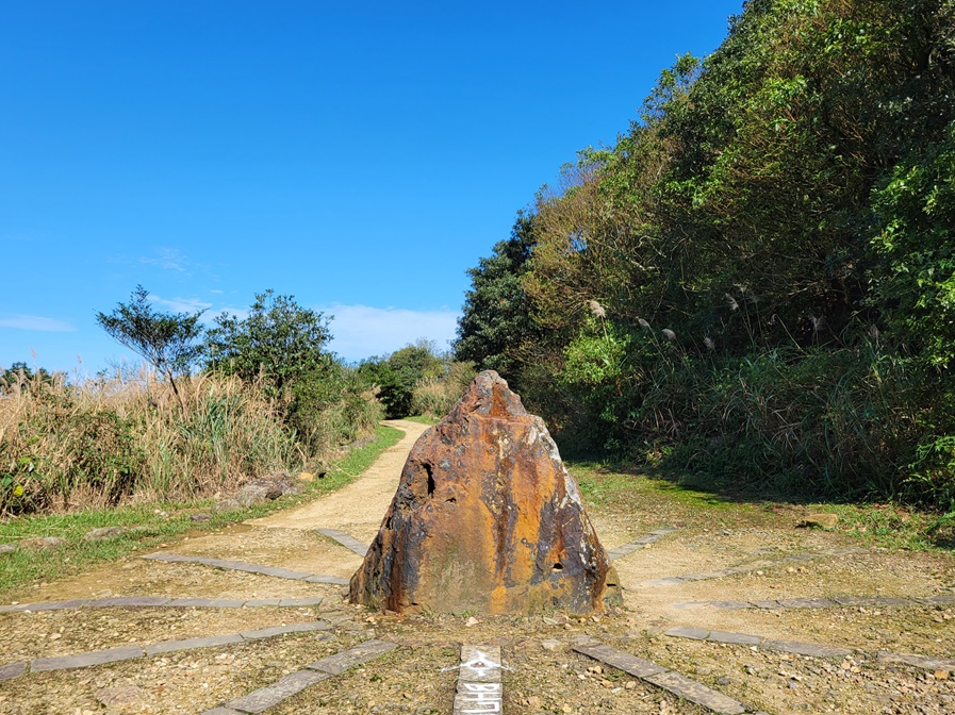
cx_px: 467
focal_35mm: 29
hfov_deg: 61.7
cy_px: 377
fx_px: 800
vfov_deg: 48.2
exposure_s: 1/1925
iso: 40
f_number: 1.8
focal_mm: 5.4
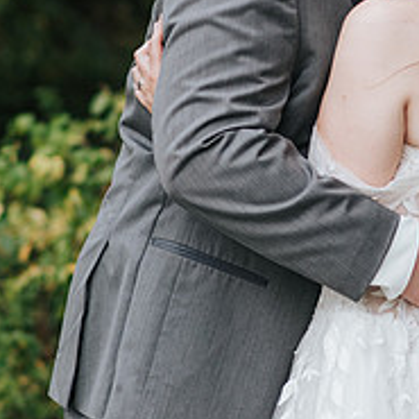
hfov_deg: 5.2
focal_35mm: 339
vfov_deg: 5.2
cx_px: 412
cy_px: 26
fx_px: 4642
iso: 200
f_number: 2.8
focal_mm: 85
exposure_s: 1/640
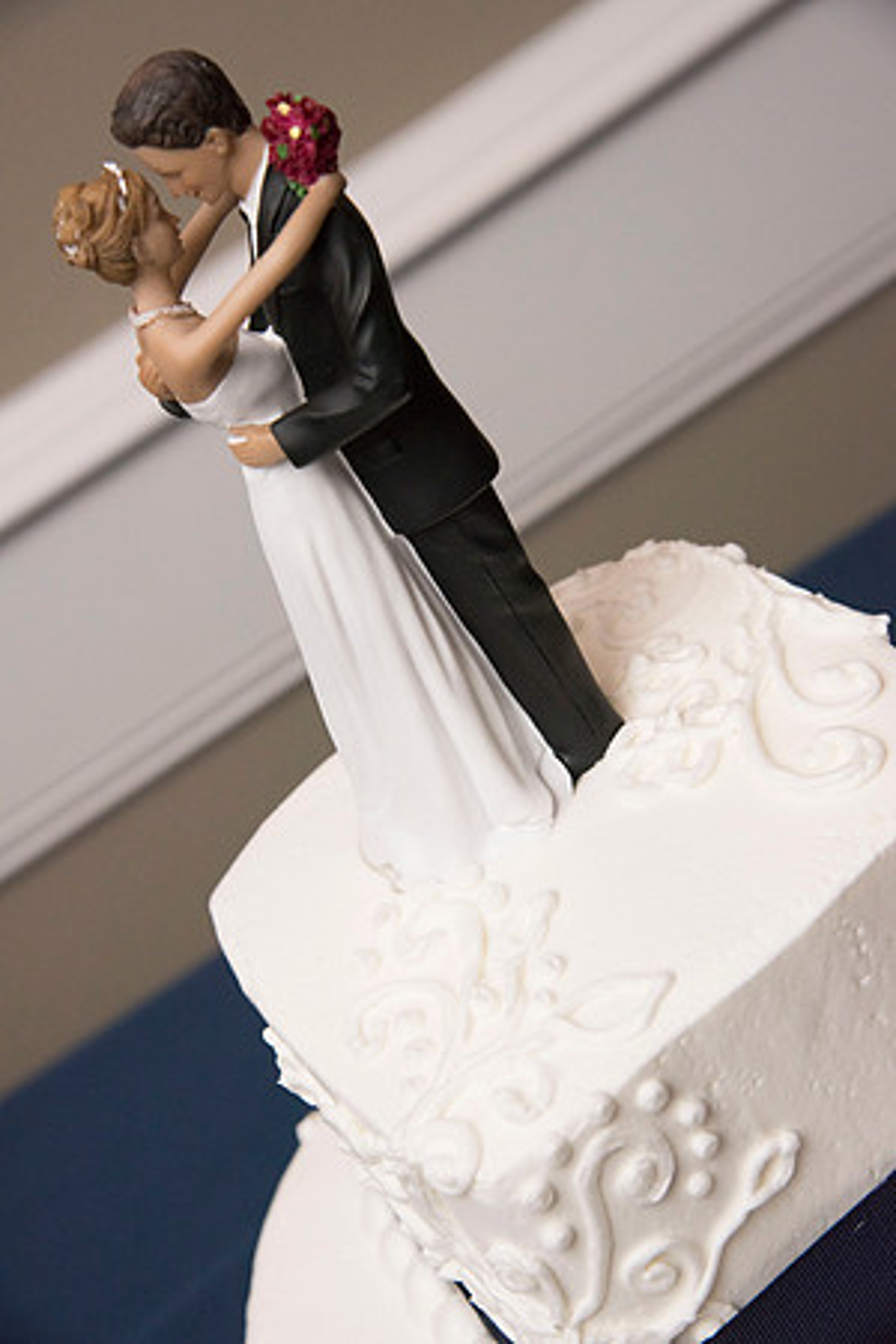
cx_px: 448
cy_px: 672
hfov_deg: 20.6
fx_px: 2464
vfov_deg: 30.5
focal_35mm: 66
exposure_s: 1/200
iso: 2000
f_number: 8
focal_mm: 66
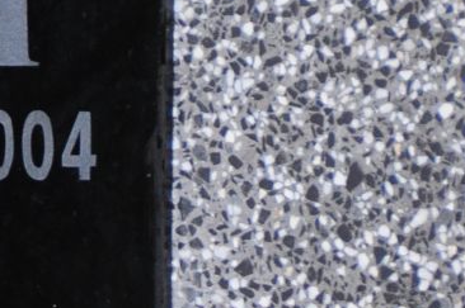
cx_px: -579
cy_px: -10
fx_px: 22677
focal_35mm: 1758
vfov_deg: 0.8
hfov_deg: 1.2
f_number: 7.1
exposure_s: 1/40
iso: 500
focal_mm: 200
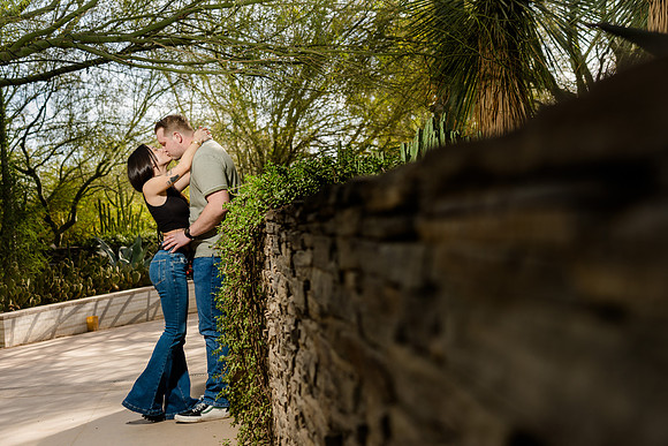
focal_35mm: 44
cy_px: 223
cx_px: 334
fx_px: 817
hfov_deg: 44.5
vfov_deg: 30.5
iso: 50
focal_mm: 44
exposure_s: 1/125
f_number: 4
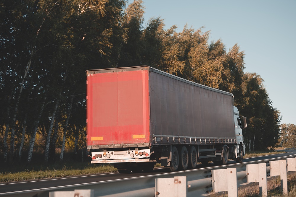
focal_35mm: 70
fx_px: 576
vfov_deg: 19.5
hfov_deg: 28.8
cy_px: 98
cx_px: 148
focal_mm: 70
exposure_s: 1/500
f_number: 4
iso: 100
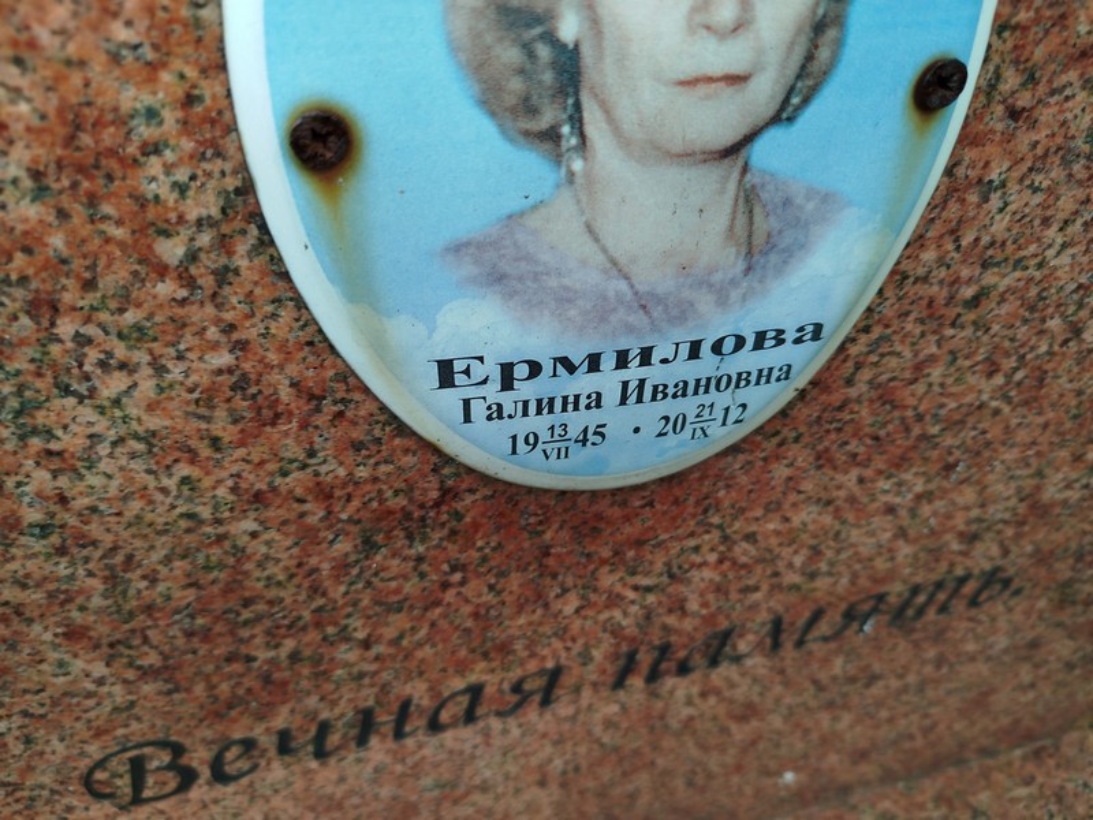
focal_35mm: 24
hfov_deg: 71.6
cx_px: 546
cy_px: 410
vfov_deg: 56.8
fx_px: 758
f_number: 1.7
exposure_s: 1/100
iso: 50
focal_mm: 5.31
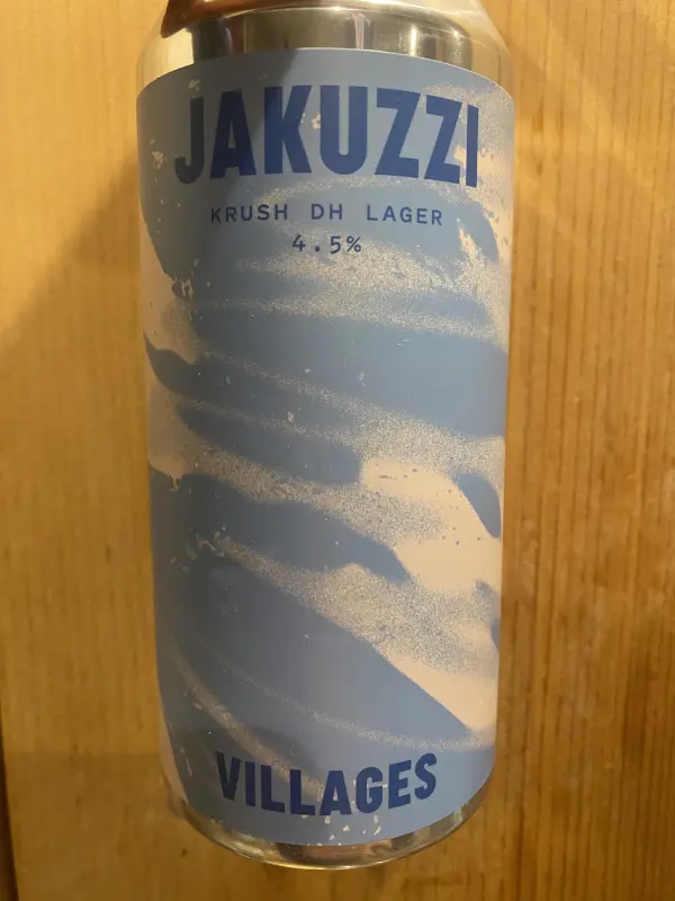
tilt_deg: -7.4
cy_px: 450
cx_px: 338
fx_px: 650
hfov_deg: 54.9
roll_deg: +0.5
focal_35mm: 25
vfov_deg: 69.4
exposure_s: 1/50
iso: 320
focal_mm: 4.25
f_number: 1.8
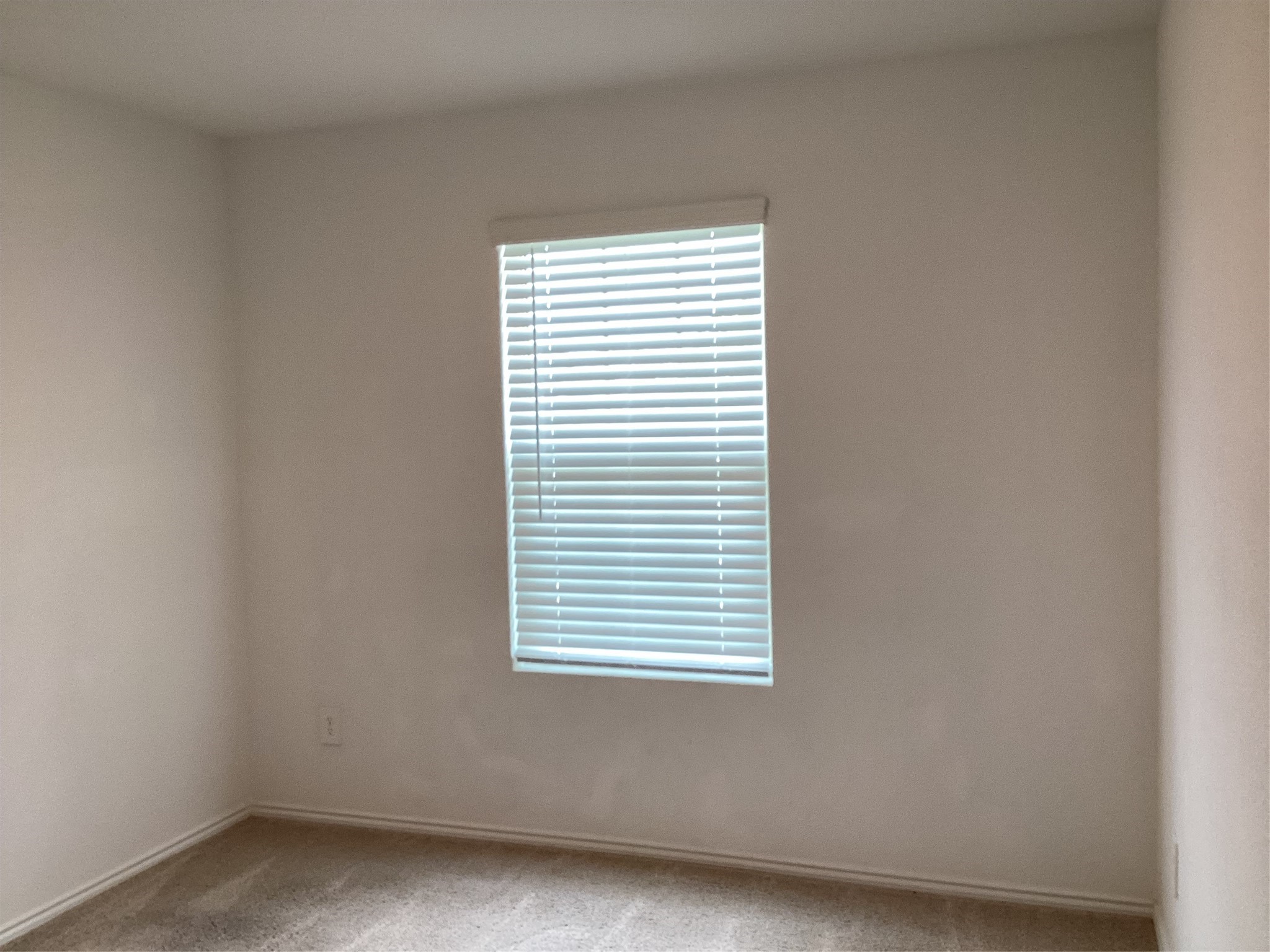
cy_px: 476
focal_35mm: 31
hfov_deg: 58.4
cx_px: 635
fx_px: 1137
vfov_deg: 45.4
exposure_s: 1/120
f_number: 2.4
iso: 100
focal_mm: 3.3
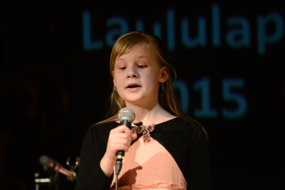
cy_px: 95
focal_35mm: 300
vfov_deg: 4.6
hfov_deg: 6.9
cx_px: 142
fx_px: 2375
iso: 1600
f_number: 5.6
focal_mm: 200
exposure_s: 1/50
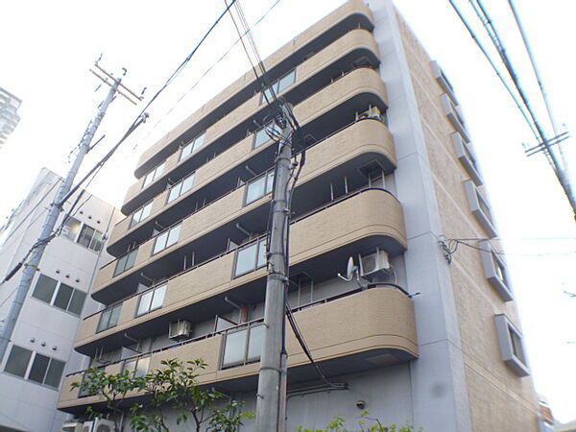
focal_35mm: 38
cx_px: 288
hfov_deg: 49.0
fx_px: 632
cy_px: 216
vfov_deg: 37.7
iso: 100
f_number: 3.2
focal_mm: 6.8
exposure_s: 1/125
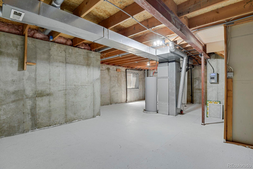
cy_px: 84
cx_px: 126
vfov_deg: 70.4
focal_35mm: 17
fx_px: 119
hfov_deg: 93.3
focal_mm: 17
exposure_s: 3
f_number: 8
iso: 250
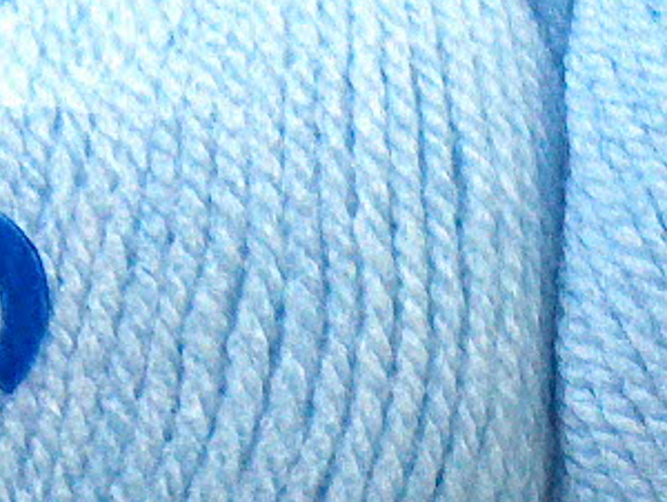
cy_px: 1037
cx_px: 654
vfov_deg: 7.5
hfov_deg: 10.3
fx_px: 3667
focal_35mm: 190
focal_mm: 8.96
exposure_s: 1/35
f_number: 2.8
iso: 200
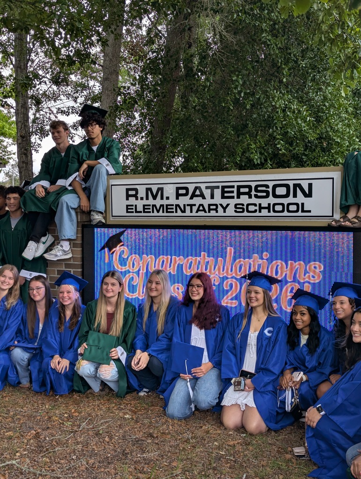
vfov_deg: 39.6
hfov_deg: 30.3
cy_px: 240
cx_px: 180
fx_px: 666
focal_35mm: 48
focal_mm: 6.81
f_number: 1.85
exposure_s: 1/447
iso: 41
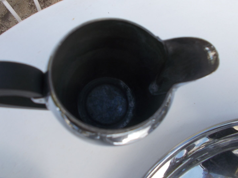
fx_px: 199
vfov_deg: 48.2
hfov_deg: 61.6
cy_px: 79
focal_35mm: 29
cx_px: 116
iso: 80
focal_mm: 4.6
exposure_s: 1/320
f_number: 3.2
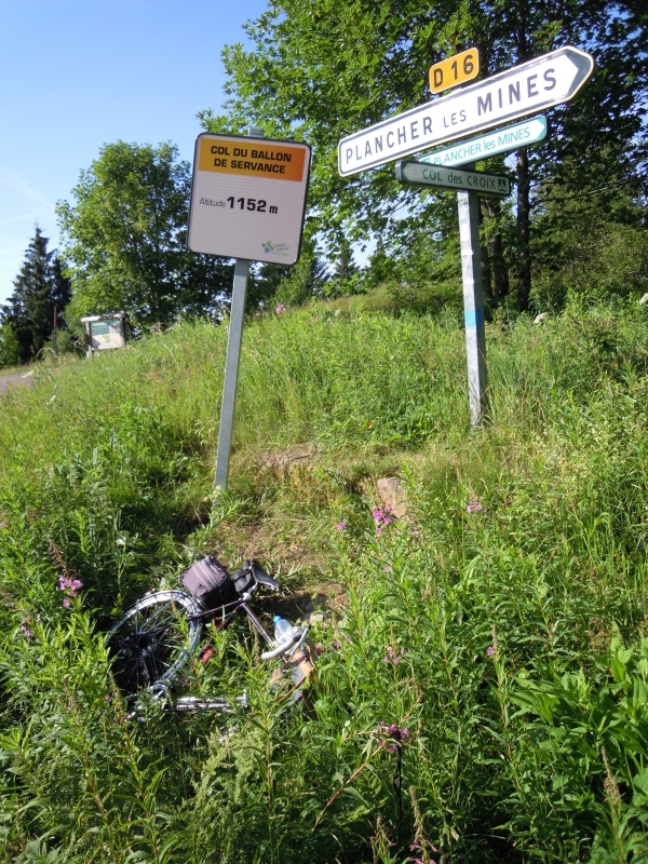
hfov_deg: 49.7
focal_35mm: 28
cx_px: 324
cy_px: 432
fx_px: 699
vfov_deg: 63.4
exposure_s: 1/800
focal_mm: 5
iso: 100
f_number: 2.7
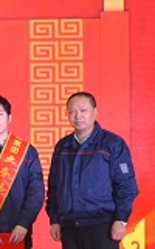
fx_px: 1237
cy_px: 208
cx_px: -279
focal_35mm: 183
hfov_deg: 6.6
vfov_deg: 11.4
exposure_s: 1/125
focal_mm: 24
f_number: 5.6
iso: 1000
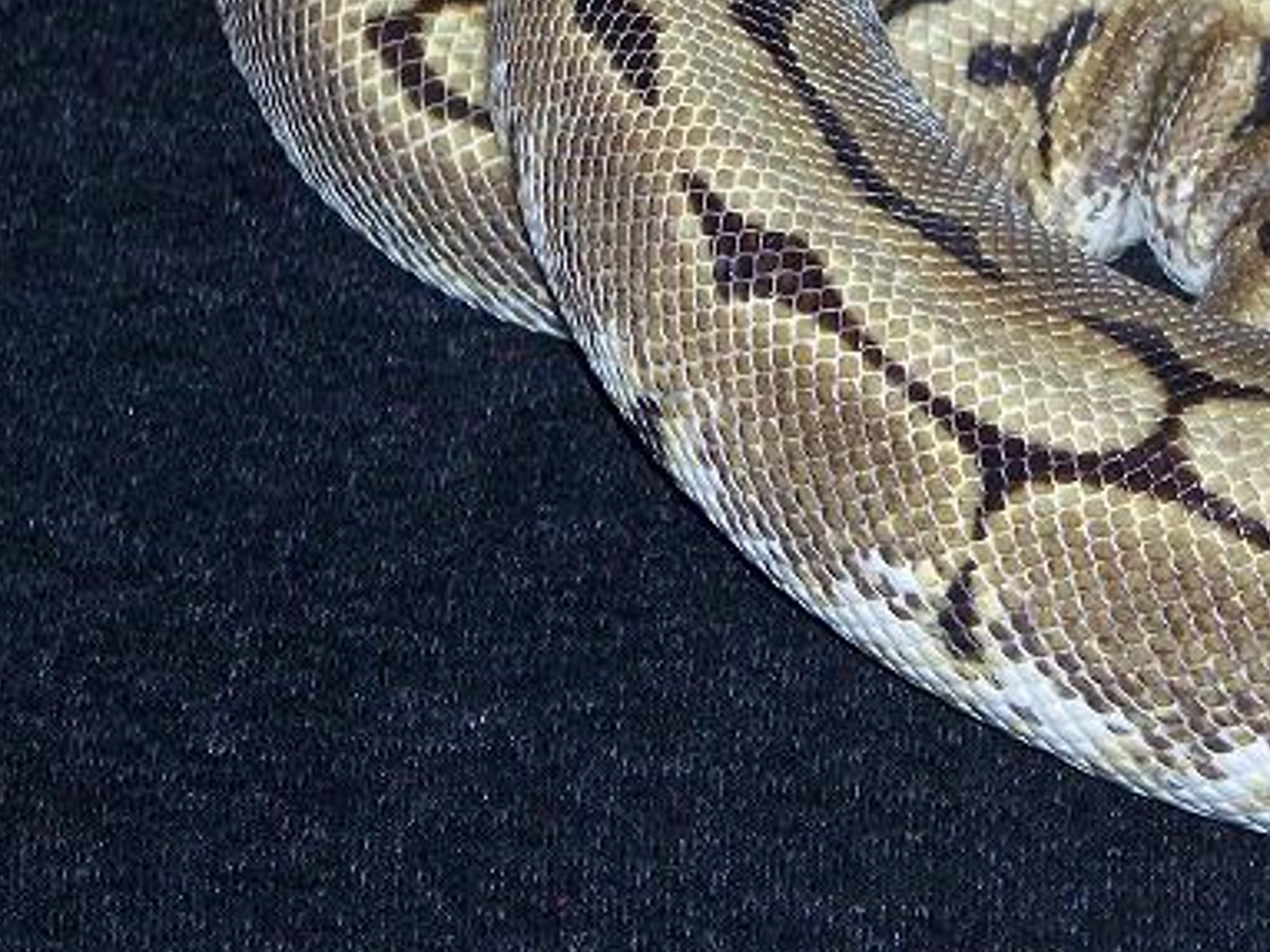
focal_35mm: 321
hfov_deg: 6.2
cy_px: 149
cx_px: 1224
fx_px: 11773
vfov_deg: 4.6
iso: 200
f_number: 3.6
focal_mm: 25.7
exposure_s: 1/40
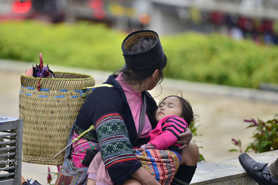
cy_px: 87
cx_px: 125
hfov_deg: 9.2
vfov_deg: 6.2
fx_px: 1723
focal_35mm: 223
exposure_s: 1/500
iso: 800
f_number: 2.8
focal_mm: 200
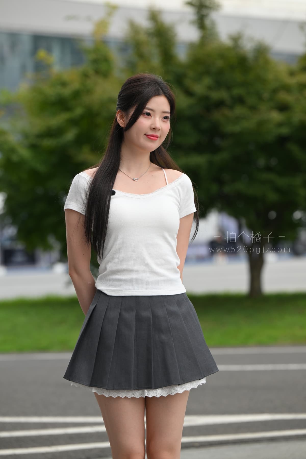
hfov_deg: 9.8
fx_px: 1785
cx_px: 153
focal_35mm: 140
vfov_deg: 14.7
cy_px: 230
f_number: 4.5
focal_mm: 140
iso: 220
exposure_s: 1/640
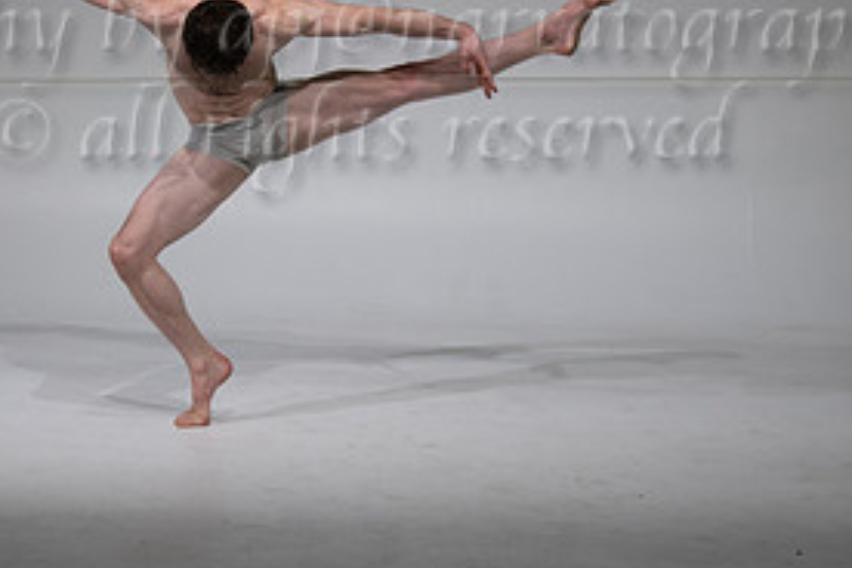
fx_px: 1988
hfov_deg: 24.1
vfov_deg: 16.1
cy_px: 76
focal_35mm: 84
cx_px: 324
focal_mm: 40
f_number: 4
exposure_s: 1/250
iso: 400
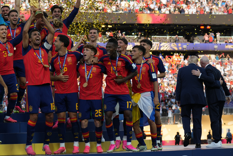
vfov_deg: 10.6
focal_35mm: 129
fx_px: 835
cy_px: 78
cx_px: 116
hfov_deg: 15.9
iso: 250
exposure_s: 1/1600
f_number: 3.5
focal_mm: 86
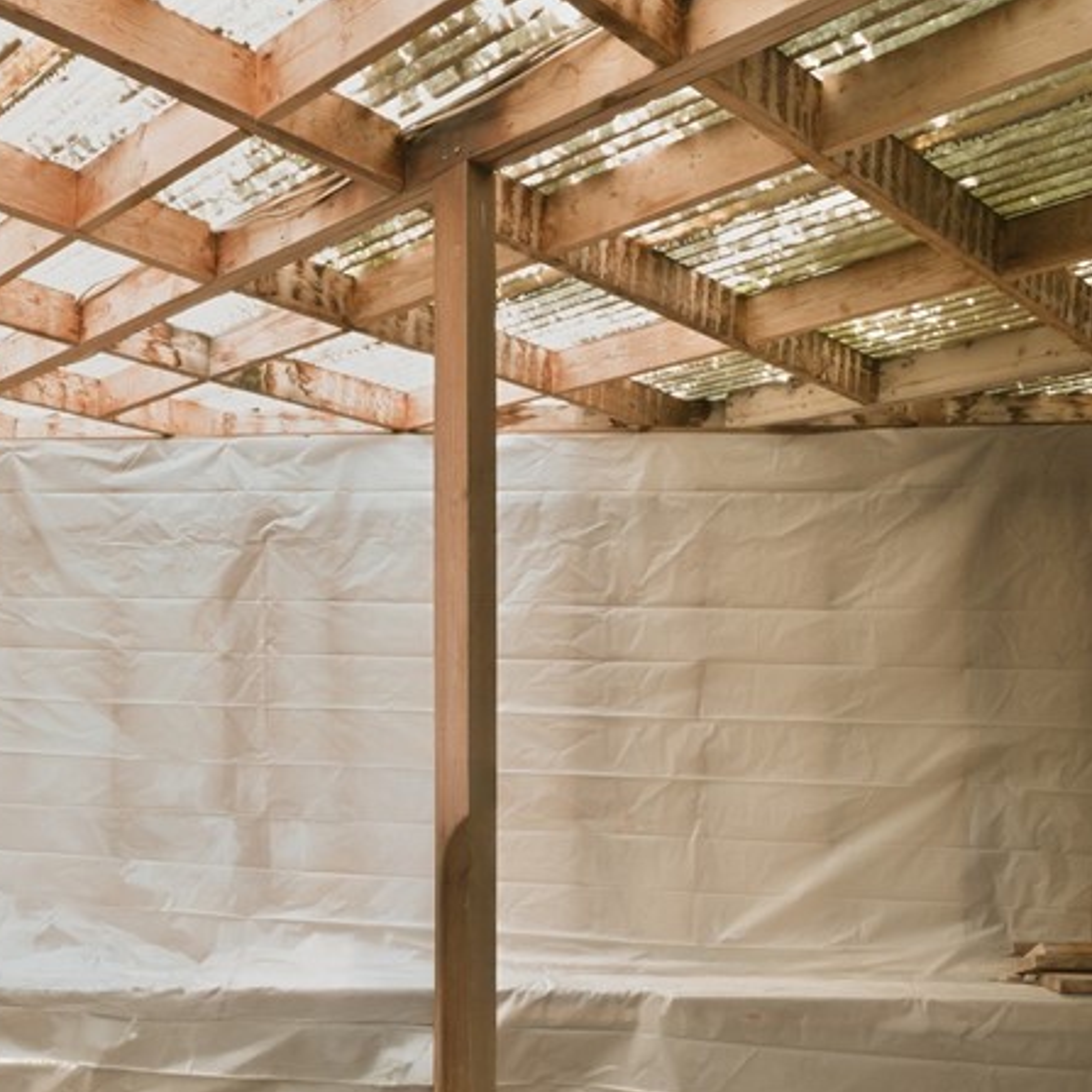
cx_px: 115
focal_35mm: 33
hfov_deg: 45.2
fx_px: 1178
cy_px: 792
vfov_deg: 48.2
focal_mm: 16
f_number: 11
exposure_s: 1/20
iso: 640
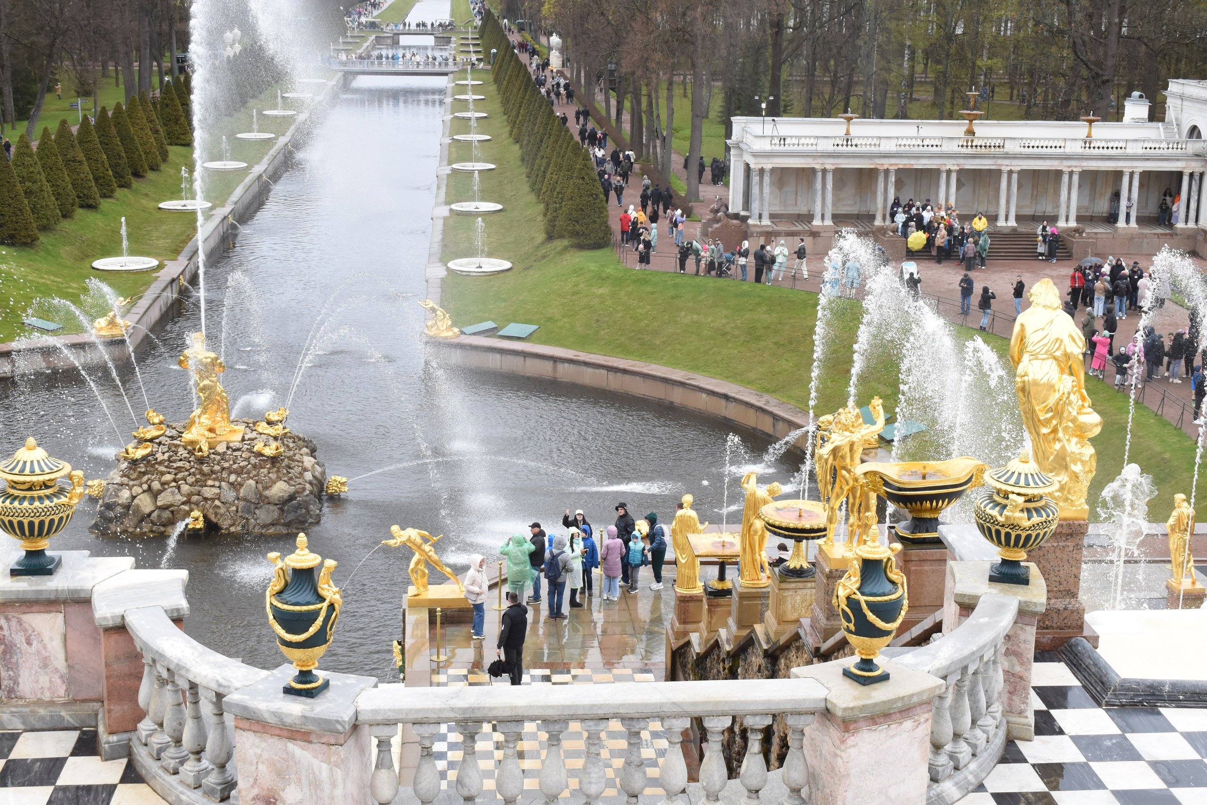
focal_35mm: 51
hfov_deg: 38.9
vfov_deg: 26.5
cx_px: 604
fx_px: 1710
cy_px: 402
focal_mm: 34
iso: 800
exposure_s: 1/400
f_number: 13
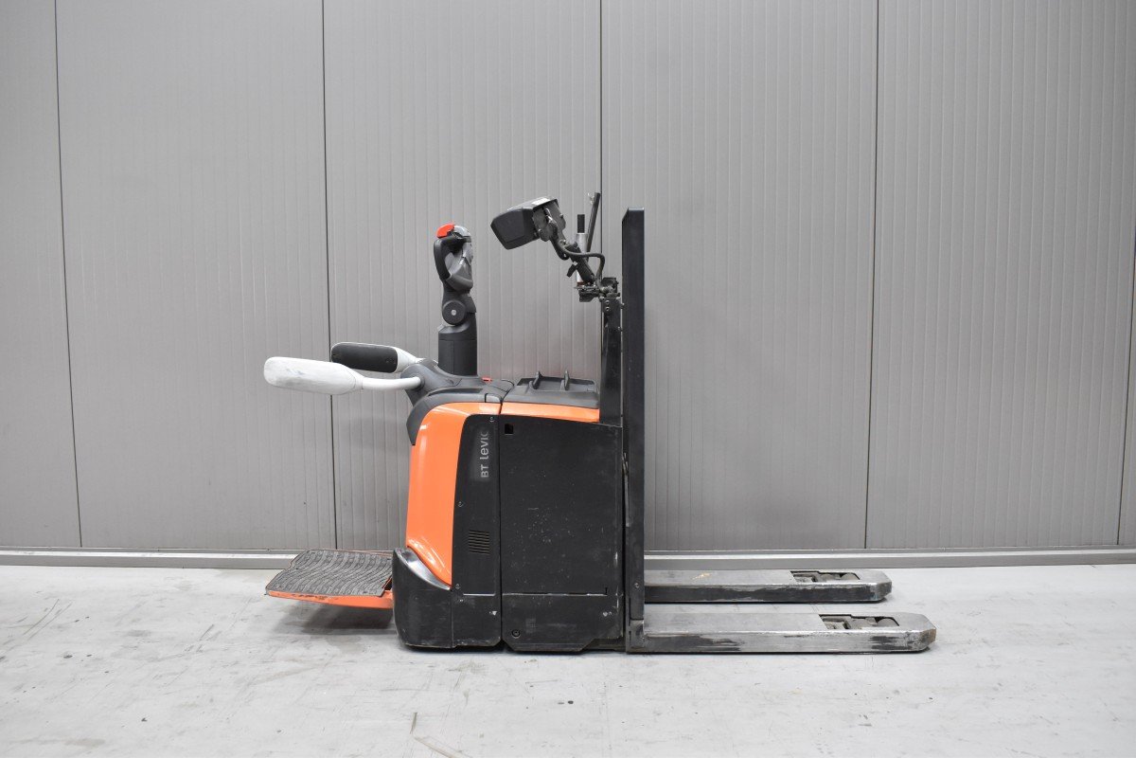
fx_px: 947
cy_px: 379
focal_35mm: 30
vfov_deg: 43.6
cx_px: 568
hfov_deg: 61.9
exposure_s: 1/30
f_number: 5
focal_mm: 20
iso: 1600
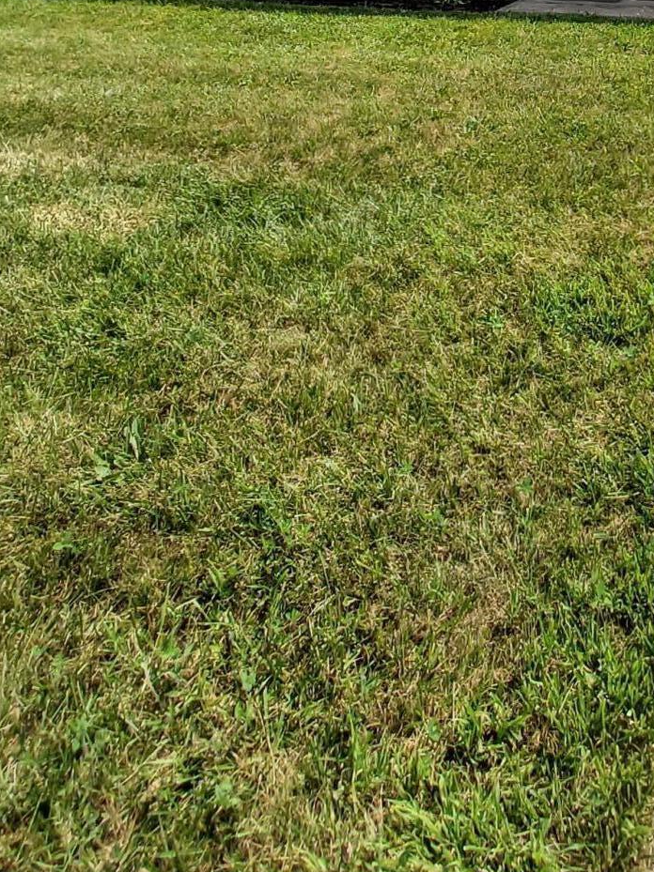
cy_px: 16
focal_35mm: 28
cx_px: 553
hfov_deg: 46.2
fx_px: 706
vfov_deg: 51.8
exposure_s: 1/1879
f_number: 2.2
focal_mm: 1.13
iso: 50
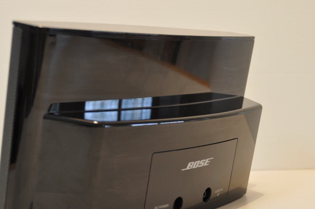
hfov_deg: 27.3
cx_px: 129
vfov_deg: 18.3
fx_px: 647
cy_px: 135
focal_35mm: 74
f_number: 4.2
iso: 450
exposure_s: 1/15
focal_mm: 38
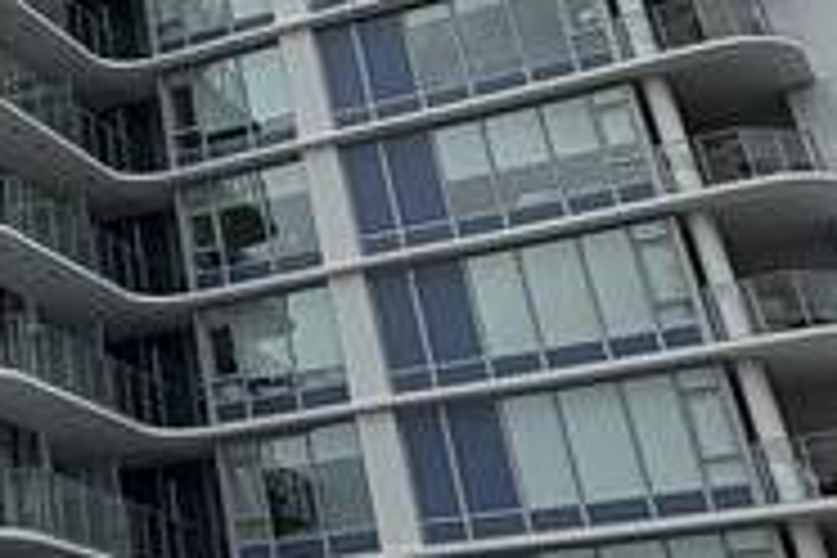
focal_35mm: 75
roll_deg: +2.5
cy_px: -216
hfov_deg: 23.9
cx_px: -234
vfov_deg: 16.9
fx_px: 1744
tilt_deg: +34.2
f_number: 2.2
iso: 20
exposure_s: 1/901
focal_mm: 2.22
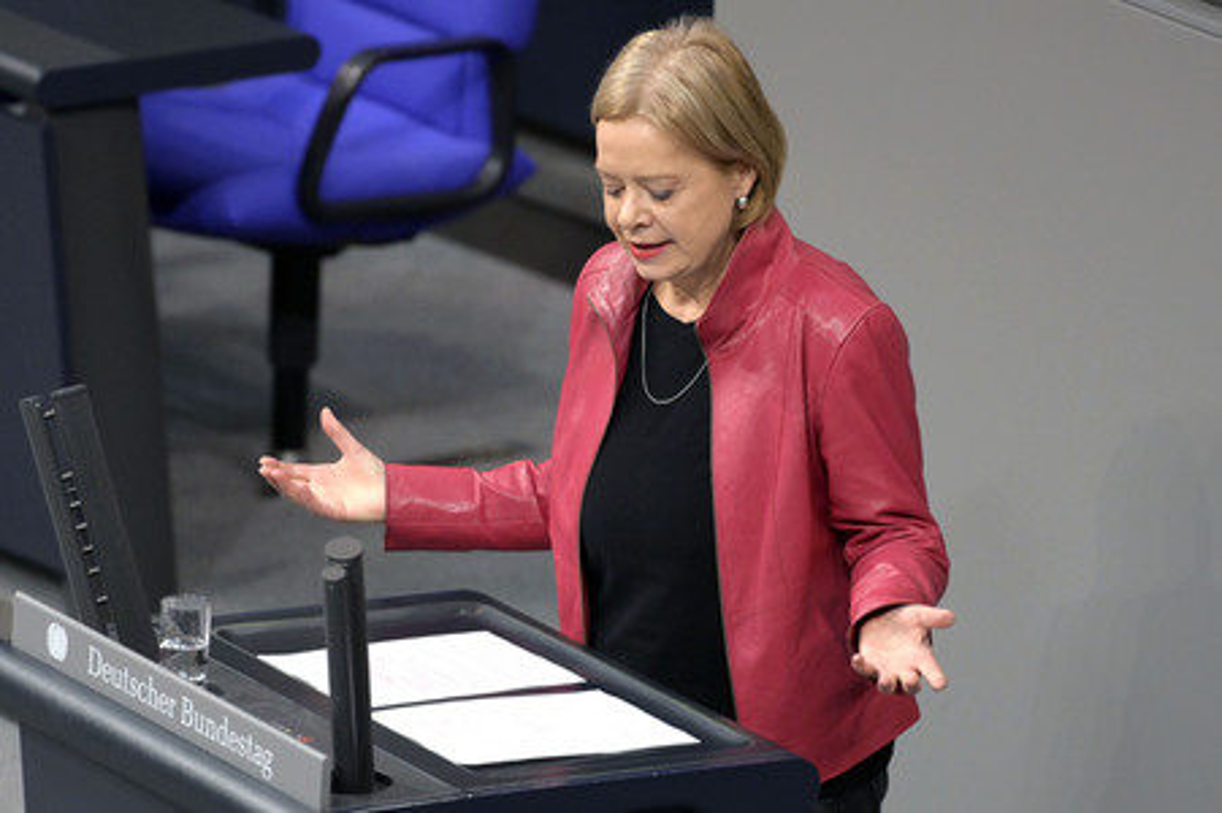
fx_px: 13228
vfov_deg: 3.5
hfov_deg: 5.3
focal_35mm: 390
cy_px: 406
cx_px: 611
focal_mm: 390
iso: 10000
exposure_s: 1/320
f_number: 5.6
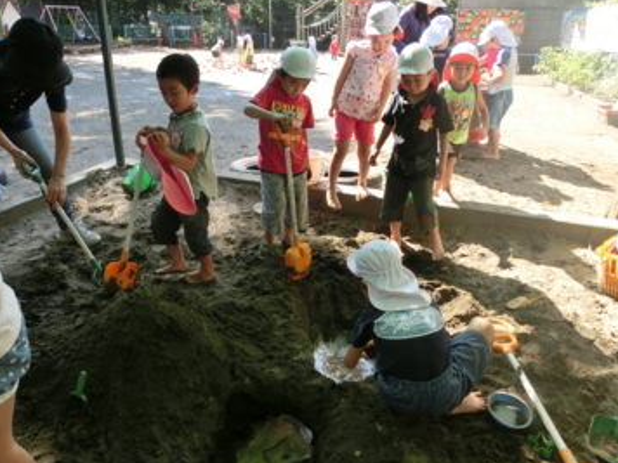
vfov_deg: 51.3
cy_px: 212
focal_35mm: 27
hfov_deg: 65.3
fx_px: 482
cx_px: 302
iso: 80
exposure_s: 1/200
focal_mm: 4.24
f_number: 3
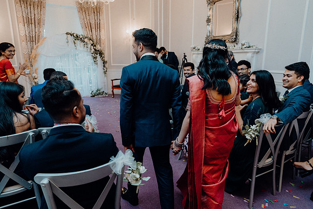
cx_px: 156
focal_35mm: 24
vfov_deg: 53.2
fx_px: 209
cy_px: 104
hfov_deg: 73.7
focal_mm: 24
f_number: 3.5
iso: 2500
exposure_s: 1/200
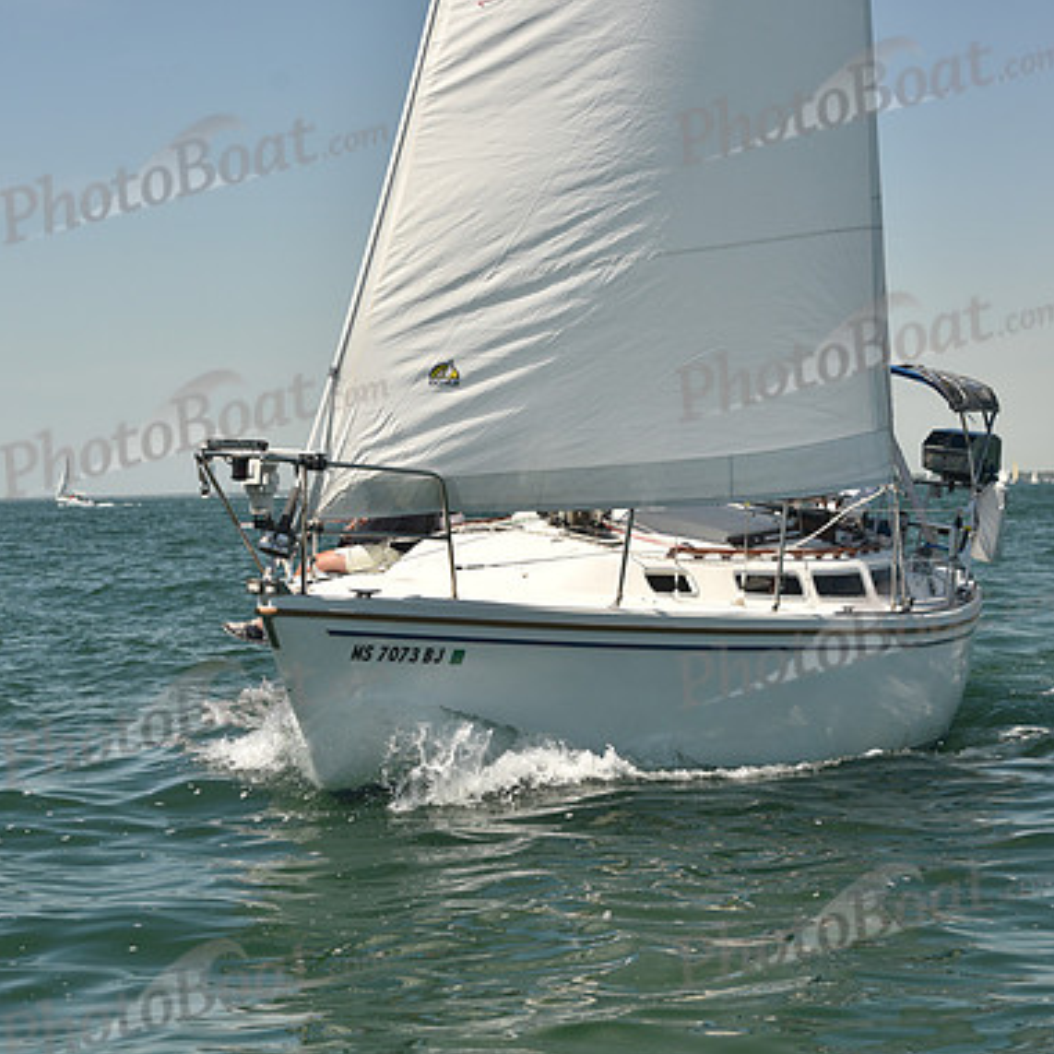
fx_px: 3341
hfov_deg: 17.9
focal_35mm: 97
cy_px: 533
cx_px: 534
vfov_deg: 17.9
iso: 250
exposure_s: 1/800
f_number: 5.6
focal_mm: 75
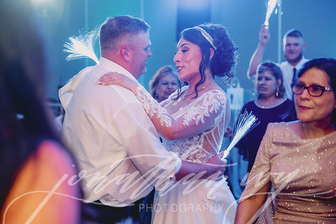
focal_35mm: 70
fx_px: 653
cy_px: 112
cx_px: 168
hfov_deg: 28.8
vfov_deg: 19.5
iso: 2500
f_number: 2.8
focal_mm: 70
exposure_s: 1/60
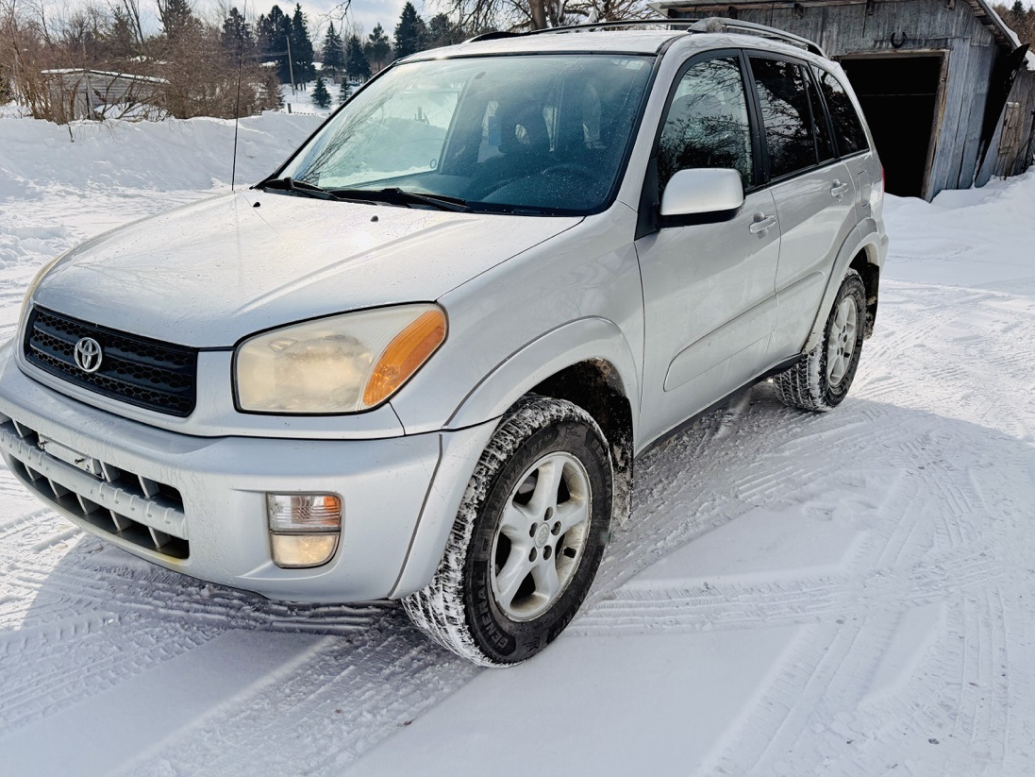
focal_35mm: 28
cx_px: 486
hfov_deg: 63.4
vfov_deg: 49.8
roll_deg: -0.2
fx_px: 837
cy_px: 385
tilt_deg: -17.6
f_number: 1.78
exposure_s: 1/14286
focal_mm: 6.76
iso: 125
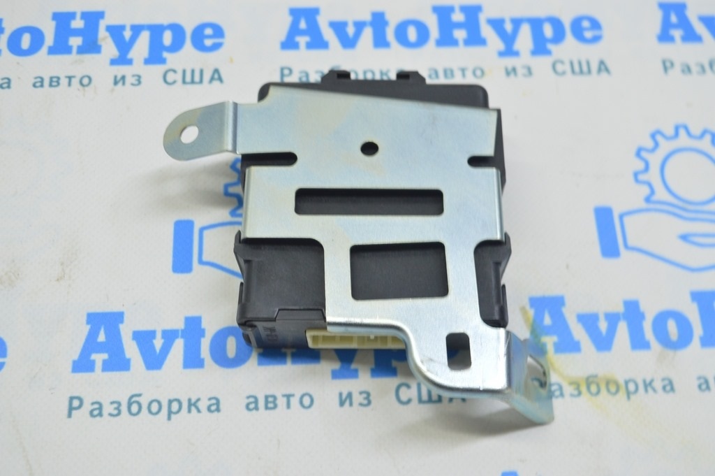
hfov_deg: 43.6
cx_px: 358
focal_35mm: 45
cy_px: 238
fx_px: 893
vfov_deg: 29.8
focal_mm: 30
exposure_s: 1/25
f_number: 5.6
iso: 400
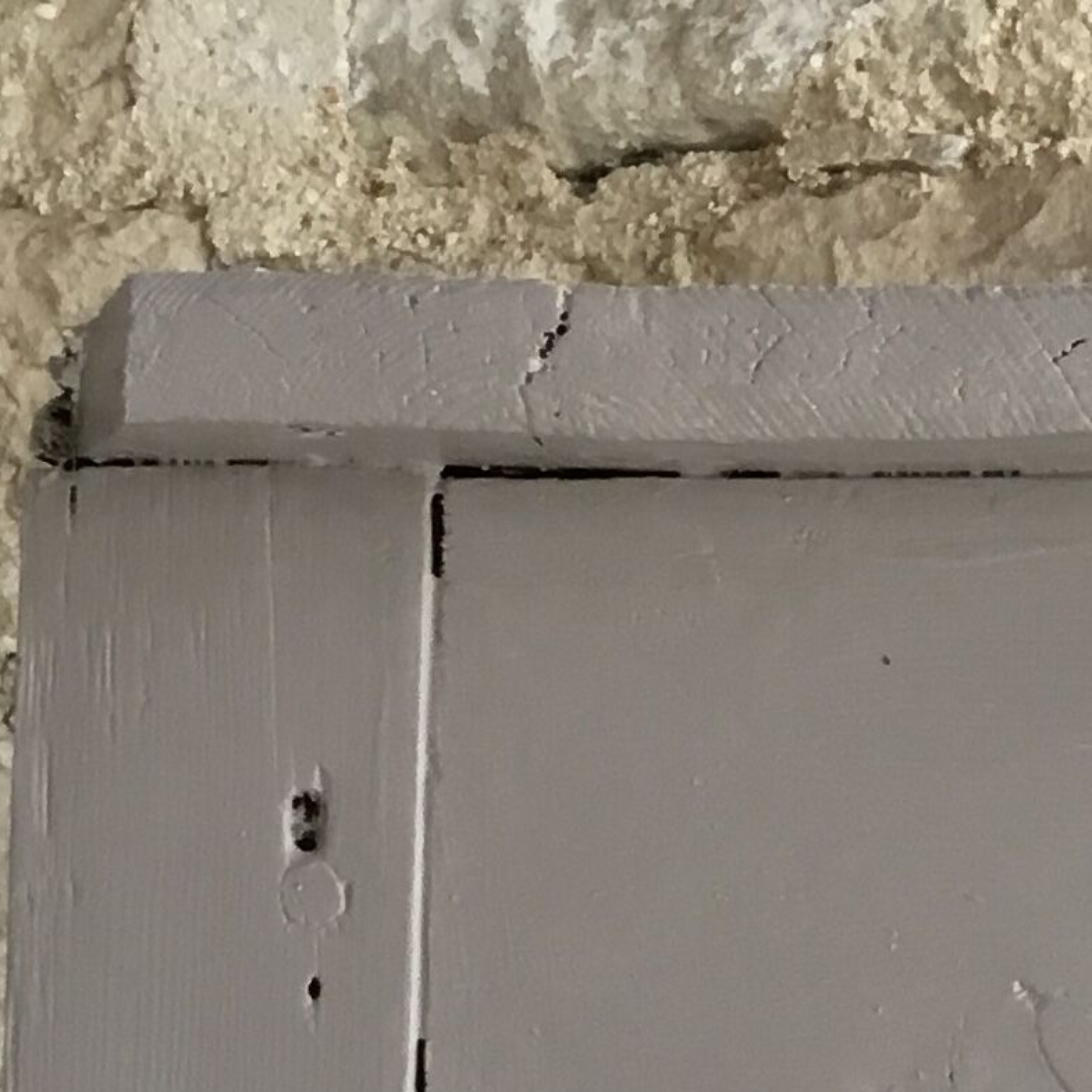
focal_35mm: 114
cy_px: 935
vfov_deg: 15.2
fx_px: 4069
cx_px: 1571
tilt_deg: +5.0
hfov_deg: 14.4
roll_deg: -0.6
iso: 64
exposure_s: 1/33
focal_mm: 3.3
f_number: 2.4
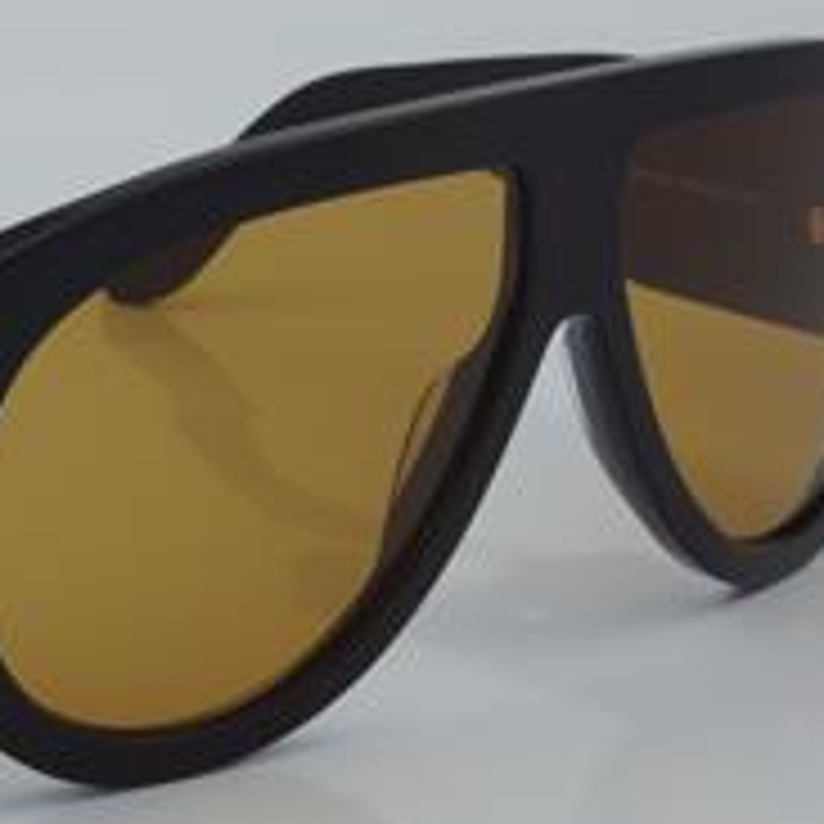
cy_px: 410
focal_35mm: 139
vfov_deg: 12.6
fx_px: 3743
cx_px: 95
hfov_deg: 12.5
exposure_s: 1/4
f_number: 32
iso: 100
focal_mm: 50
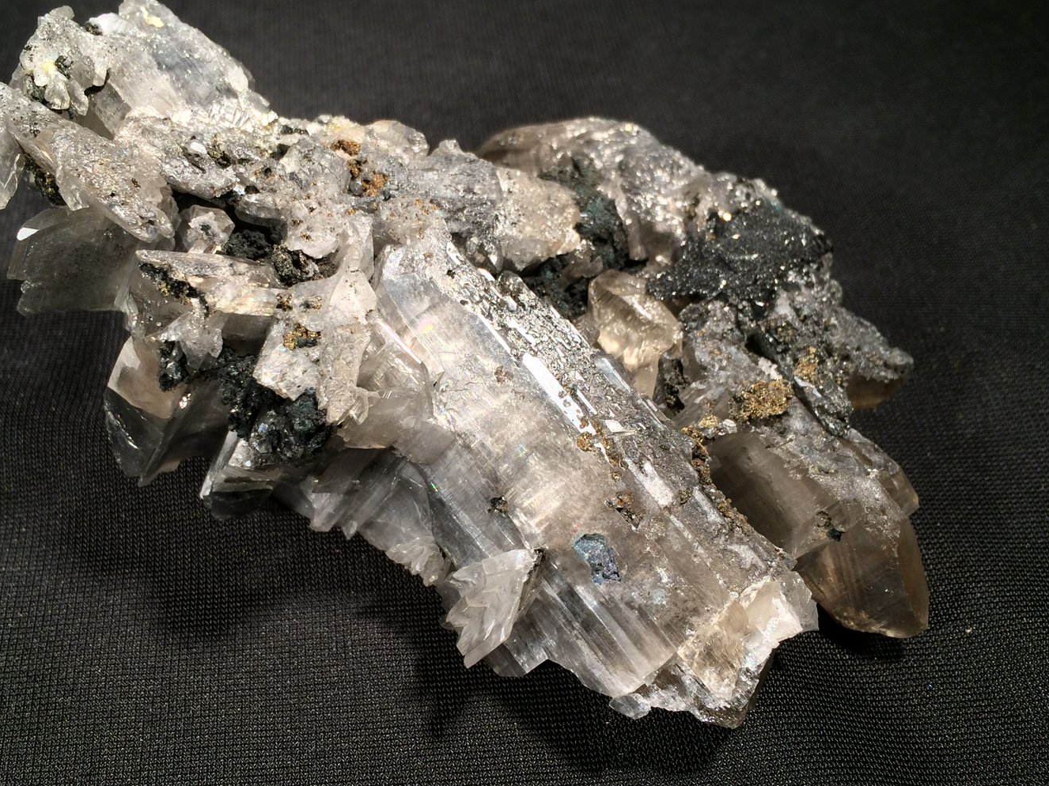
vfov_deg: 40.7
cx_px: 457
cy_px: 399
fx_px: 1060
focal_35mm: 35
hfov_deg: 52.5
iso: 50
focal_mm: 4.15
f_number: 2.2
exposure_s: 1/60
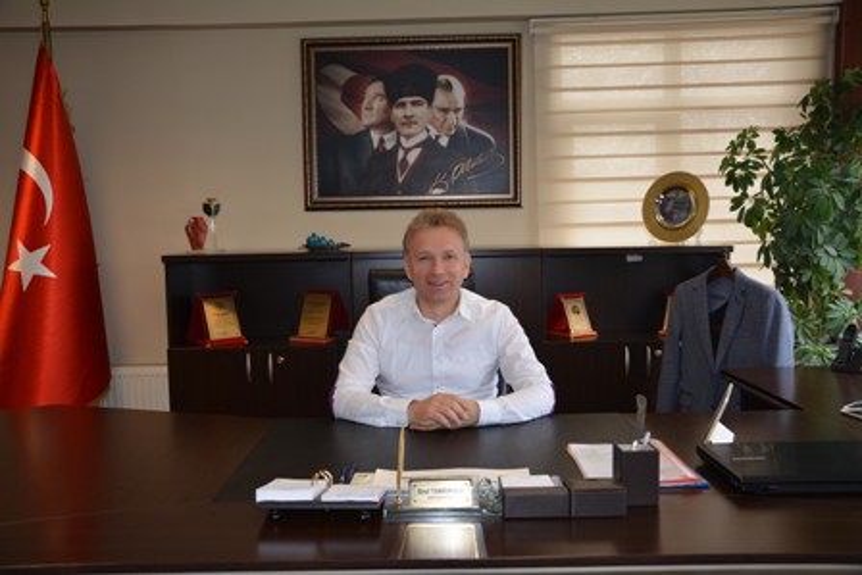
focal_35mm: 36
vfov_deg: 36.9
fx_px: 862
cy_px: 288
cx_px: 431
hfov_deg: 53.1
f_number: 3.8
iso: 400
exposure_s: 1/125
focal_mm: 24
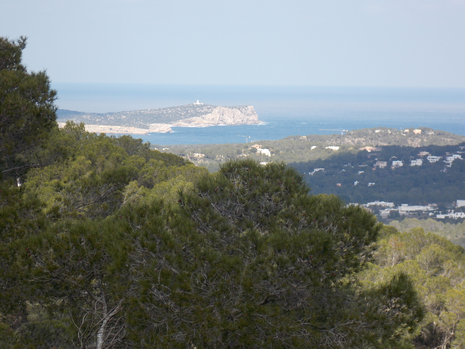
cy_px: 174
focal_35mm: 168
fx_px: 2257
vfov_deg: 8.8
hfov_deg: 11.8
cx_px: 232
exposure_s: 1/250
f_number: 5.3
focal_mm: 29.9
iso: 80
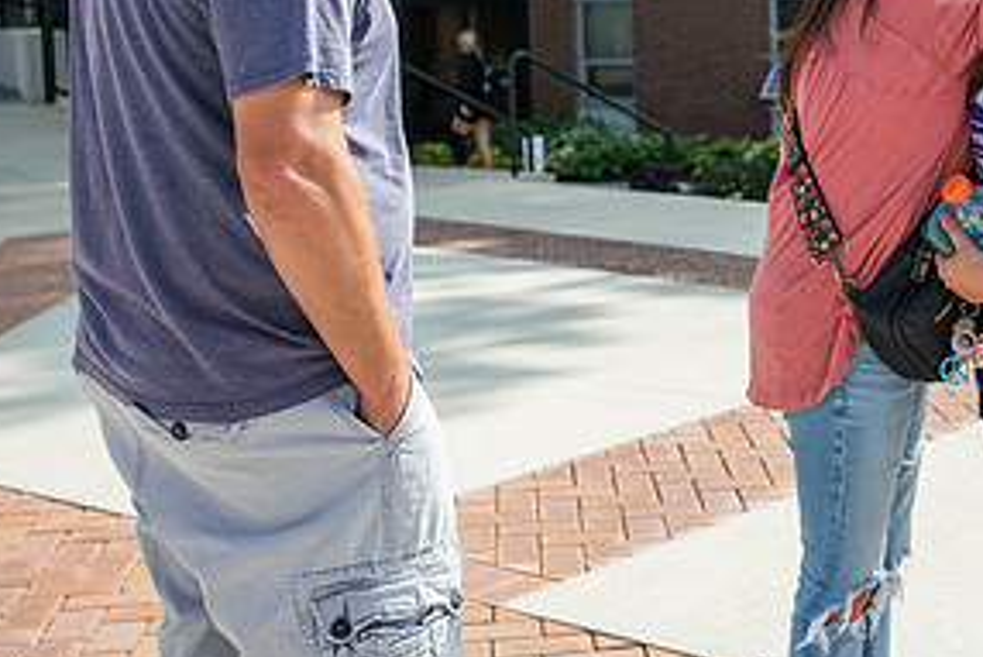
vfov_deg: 19.0
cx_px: 832
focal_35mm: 71
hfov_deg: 27.7
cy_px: 132
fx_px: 1940
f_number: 5
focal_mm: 35
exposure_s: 1/500
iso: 100
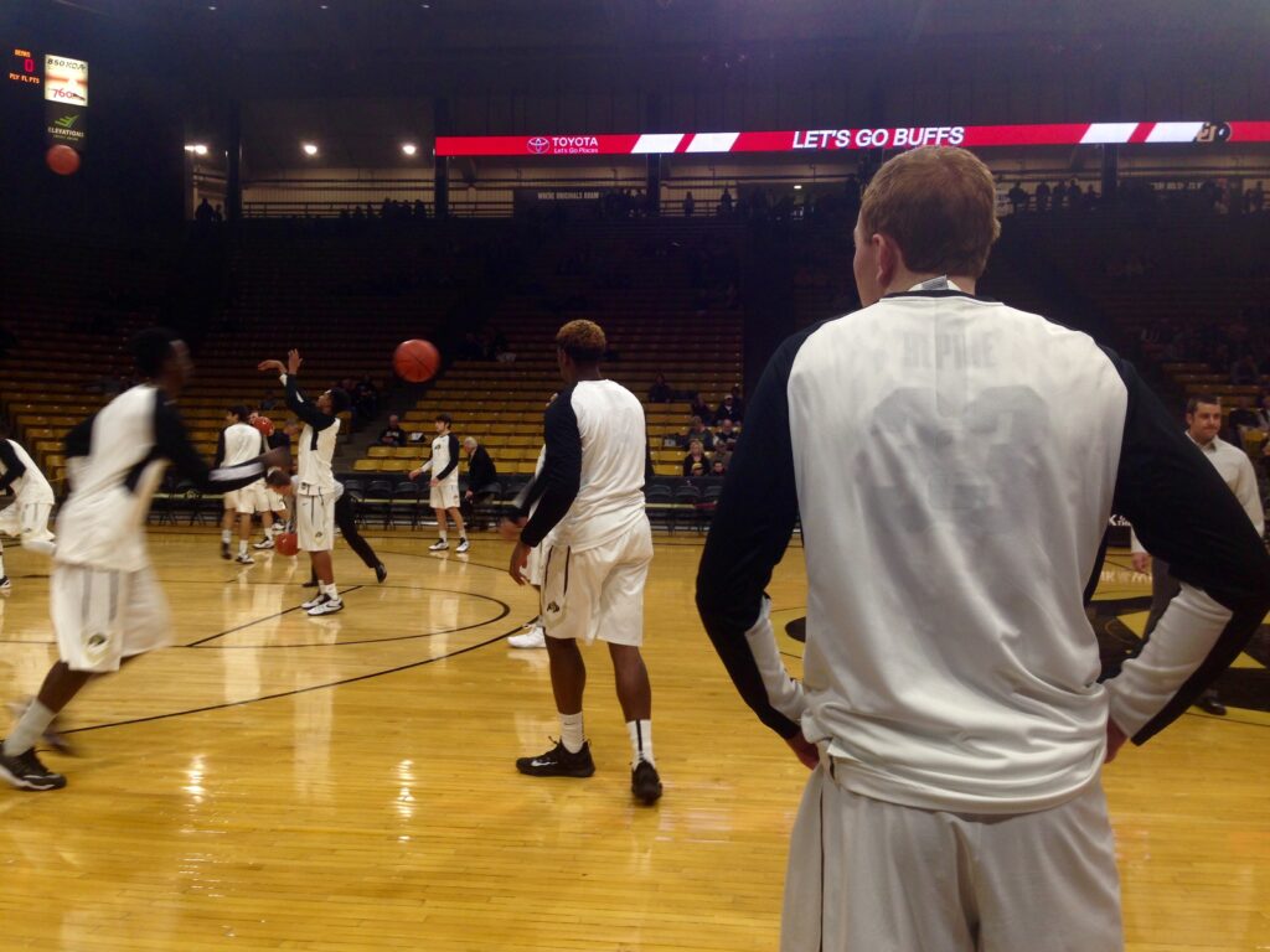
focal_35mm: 33
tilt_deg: -1.8
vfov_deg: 42.9
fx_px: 1211
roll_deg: -1.6
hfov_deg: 55.4
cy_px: 476
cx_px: 635
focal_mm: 4.12
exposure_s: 1/63
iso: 50
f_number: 2.4
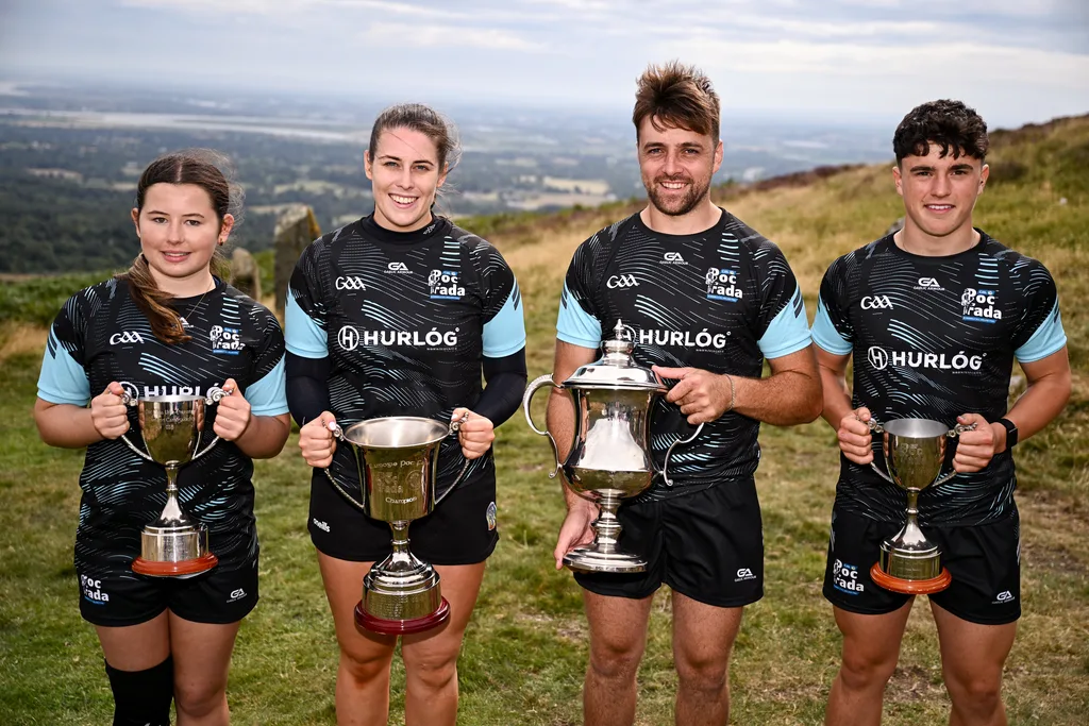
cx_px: 544
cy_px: 363
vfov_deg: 35.1
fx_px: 1150
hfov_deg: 50.7
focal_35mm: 38
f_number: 2.8
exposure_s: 1/2500
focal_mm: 38
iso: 160
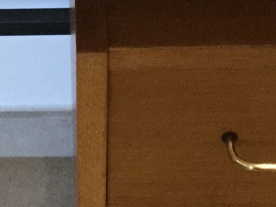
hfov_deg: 11.5
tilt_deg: -41.5
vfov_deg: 8.6
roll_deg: +2.4
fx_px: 1363
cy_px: -2
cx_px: 30
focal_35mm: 171
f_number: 2.4
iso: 200
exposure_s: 1/33
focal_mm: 3.3
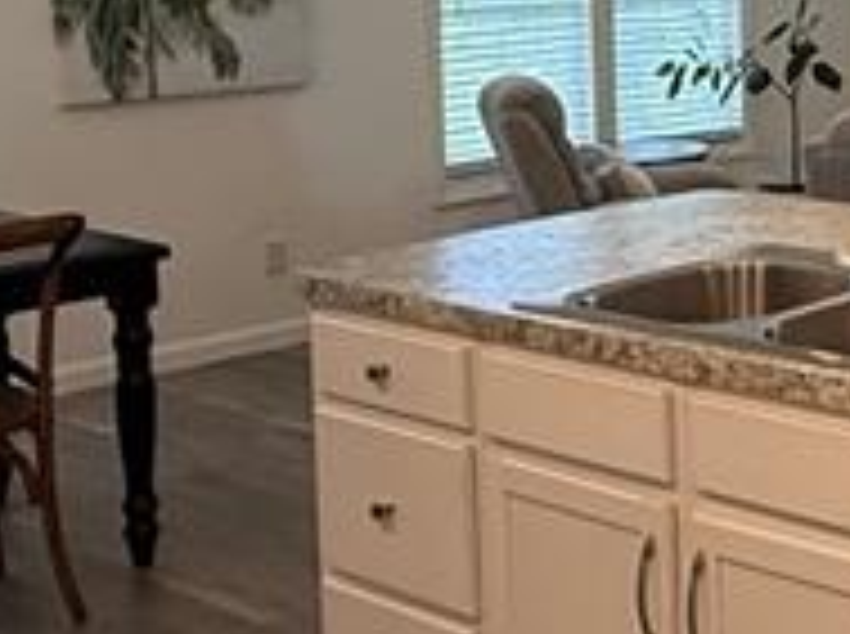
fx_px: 1863
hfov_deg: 23.7
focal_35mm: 76
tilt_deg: -1.6
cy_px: -9
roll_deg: +0.7
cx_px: 985
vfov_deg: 18.8
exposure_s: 1/120
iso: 250
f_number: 2.2
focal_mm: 2.22
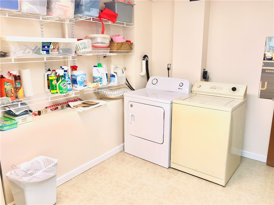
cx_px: 137
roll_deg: -0.1
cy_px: 102
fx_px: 222
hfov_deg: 63.4
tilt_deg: -12.6
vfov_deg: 49.7
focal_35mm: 28
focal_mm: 3.99
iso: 25
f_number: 1.8
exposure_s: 1/60
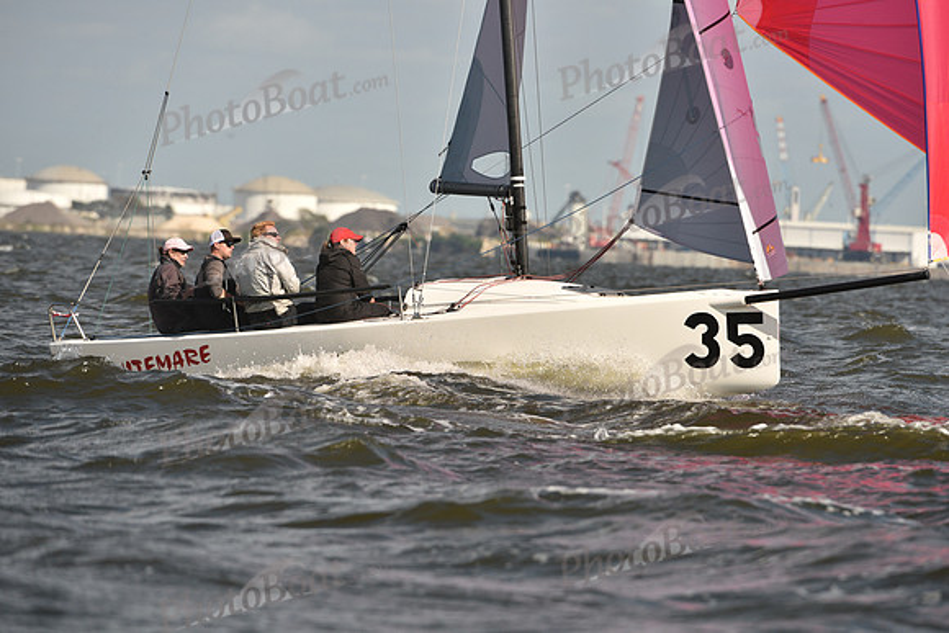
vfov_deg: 3.4
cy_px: 316
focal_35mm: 400
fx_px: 10546
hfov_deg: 5.2
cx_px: 474
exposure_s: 1/1250
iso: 250
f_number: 7.1
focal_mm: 400
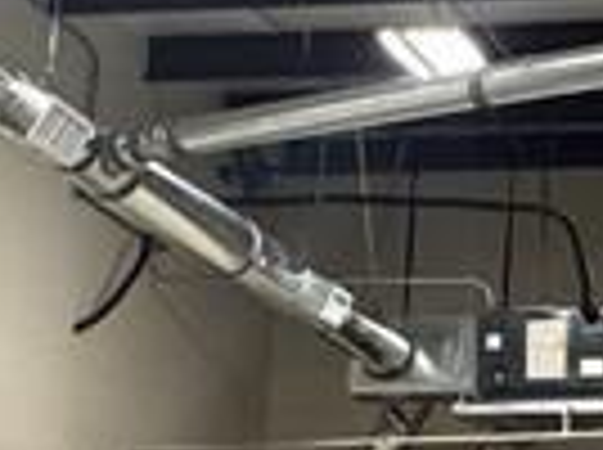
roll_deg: -1.0
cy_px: 252
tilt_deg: +13.1
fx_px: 1861
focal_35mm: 107
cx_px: 639
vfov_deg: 13.8
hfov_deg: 17.8
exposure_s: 1/120
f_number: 2.2
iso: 250
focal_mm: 2.22
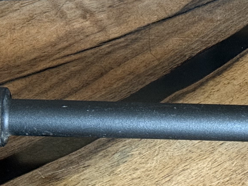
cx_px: 255
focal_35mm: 169
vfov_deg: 8.7
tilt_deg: -33.8
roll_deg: +1.4
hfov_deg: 11.6
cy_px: 5
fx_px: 1211
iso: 400
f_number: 1.78
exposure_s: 1/40
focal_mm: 6.76
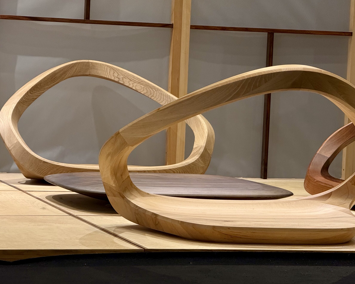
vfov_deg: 12.2
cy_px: 142
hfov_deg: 15.3
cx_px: 174
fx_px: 1324
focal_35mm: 126
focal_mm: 15.66
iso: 160
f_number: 2.8
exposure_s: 1/50
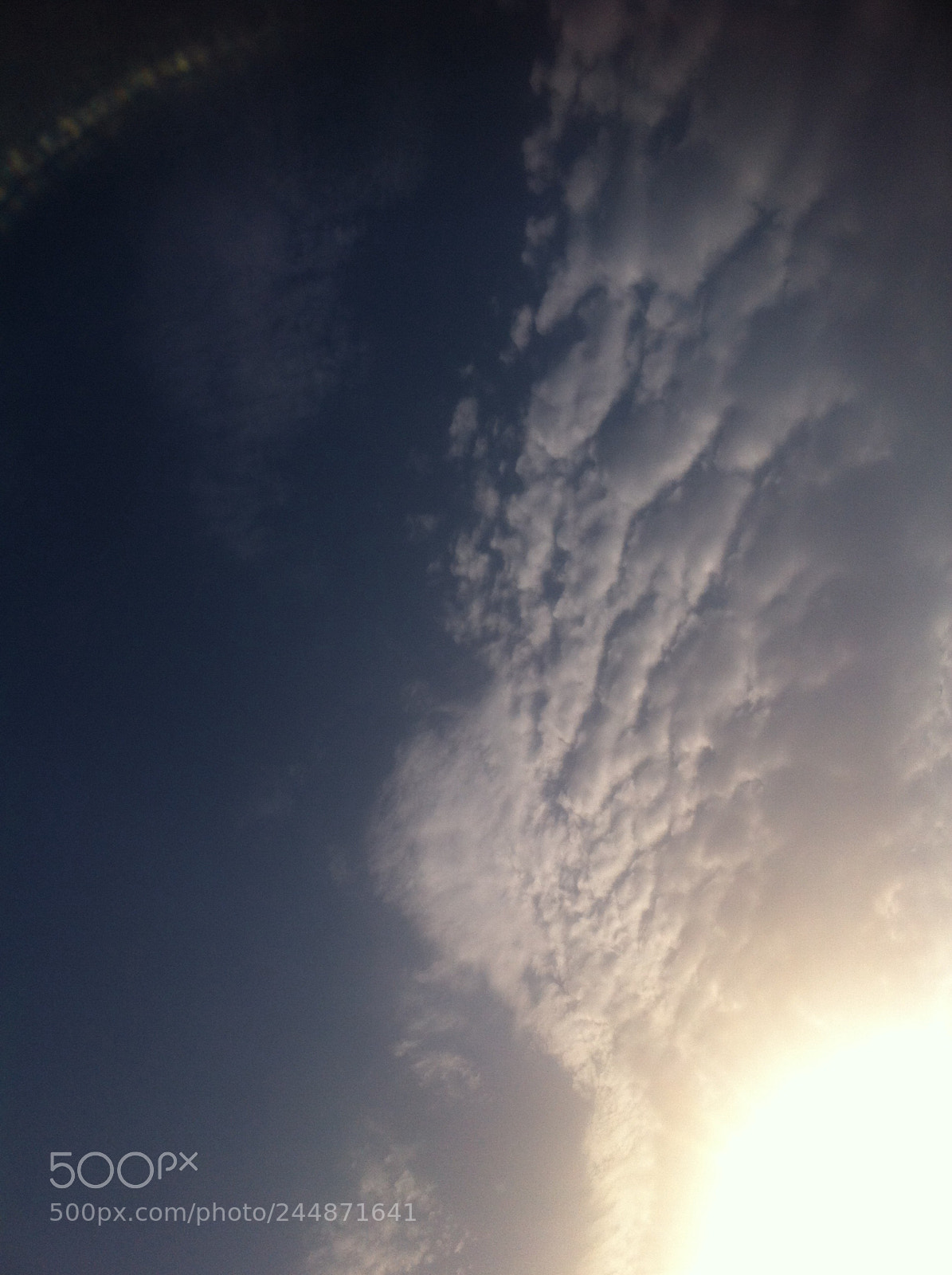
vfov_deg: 52.7
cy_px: 638
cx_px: 476
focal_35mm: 35
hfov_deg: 40.6
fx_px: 1287
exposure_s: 1/3016
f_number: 2.8
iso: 80
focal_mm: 3.85
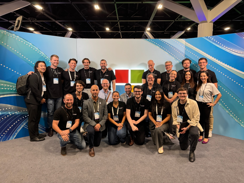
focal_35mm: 24
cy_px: 92
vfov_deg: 56.8
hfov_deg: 71.6
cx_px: 122
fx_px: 169
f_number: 1.78
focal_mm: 6.76
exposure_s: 1/50
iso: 200
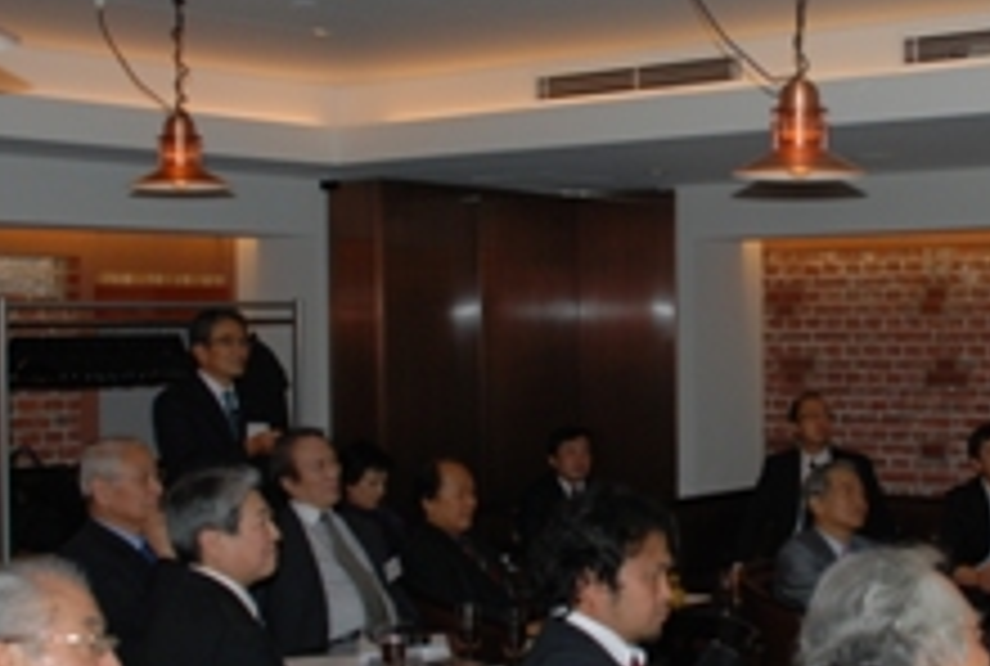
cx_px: 770
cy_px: 344
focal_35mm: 66
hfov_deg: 29.8
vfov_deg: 20.7
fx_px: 1820
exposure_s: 1/60
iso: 200
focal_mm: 22
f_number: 3.8
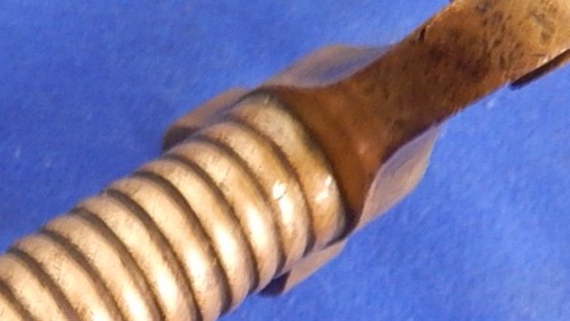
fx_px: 1073
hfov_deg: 29.0
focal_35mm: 71
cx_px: 104
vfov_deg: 16.8
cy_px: 287
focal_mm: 4
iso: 400
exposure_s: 1/13
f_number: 3
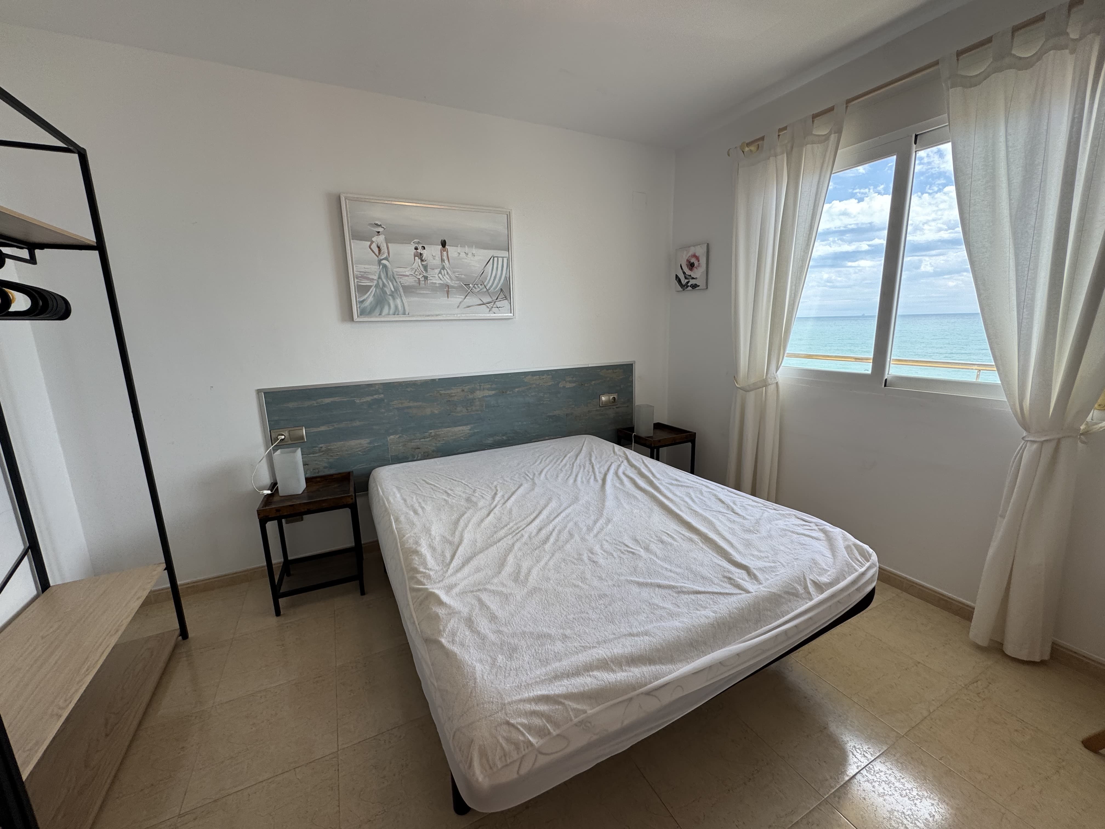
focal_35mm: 14
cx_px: 552
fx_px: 447
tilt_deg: -11.1
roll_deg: +2.2
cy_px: 414
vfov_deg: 85.7
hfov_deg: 102.1
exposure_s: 1/163
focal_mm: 2.22
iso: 40
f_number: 2.2
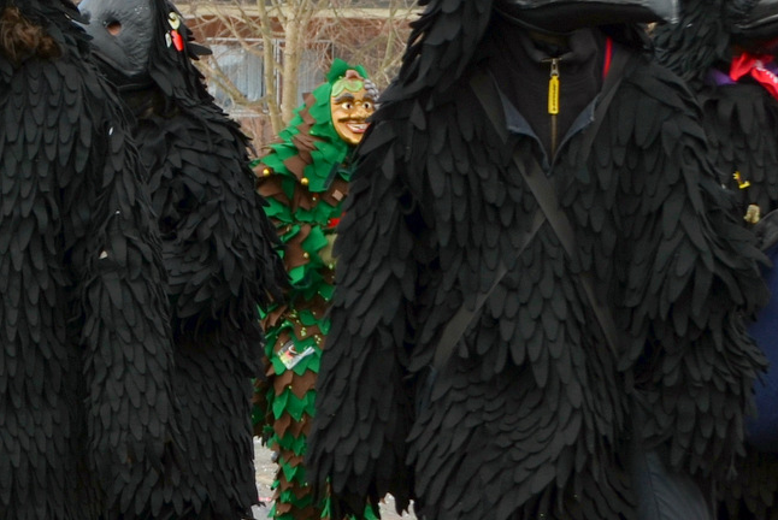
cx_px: -69
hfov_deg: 18.9
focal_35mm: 104
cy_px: 123
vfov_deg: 13.1
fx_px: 2250
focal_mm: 28
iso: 100
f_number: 6.3
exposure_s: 1/160
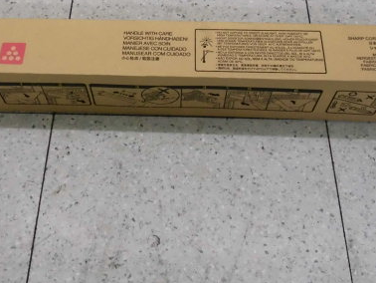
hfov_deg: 42.7
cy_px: 54
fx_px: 478
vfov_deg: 32.0
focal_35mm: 44
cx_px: 152
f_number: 3.2
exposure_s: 1/60
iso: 400
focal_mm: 4.6
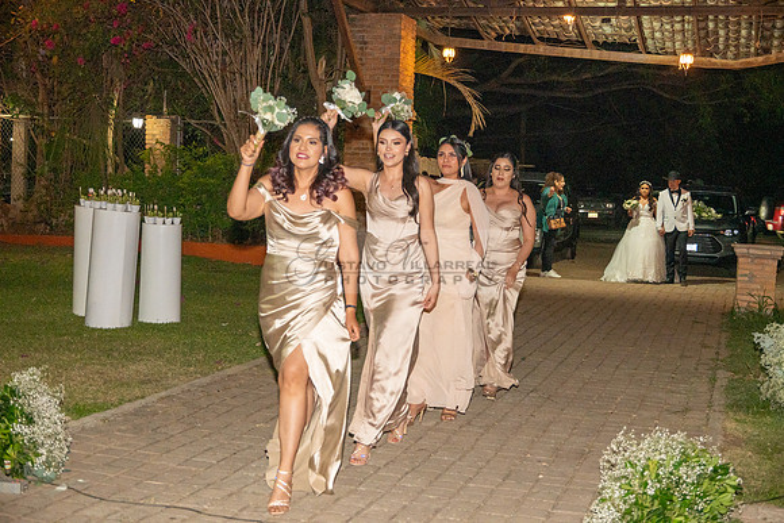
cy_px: 262
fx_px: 1198
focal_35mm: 55
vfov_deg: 24.6
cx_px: 392
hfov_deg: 36.2
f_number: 5.6
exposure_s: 1/160
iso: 2000
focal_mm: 55
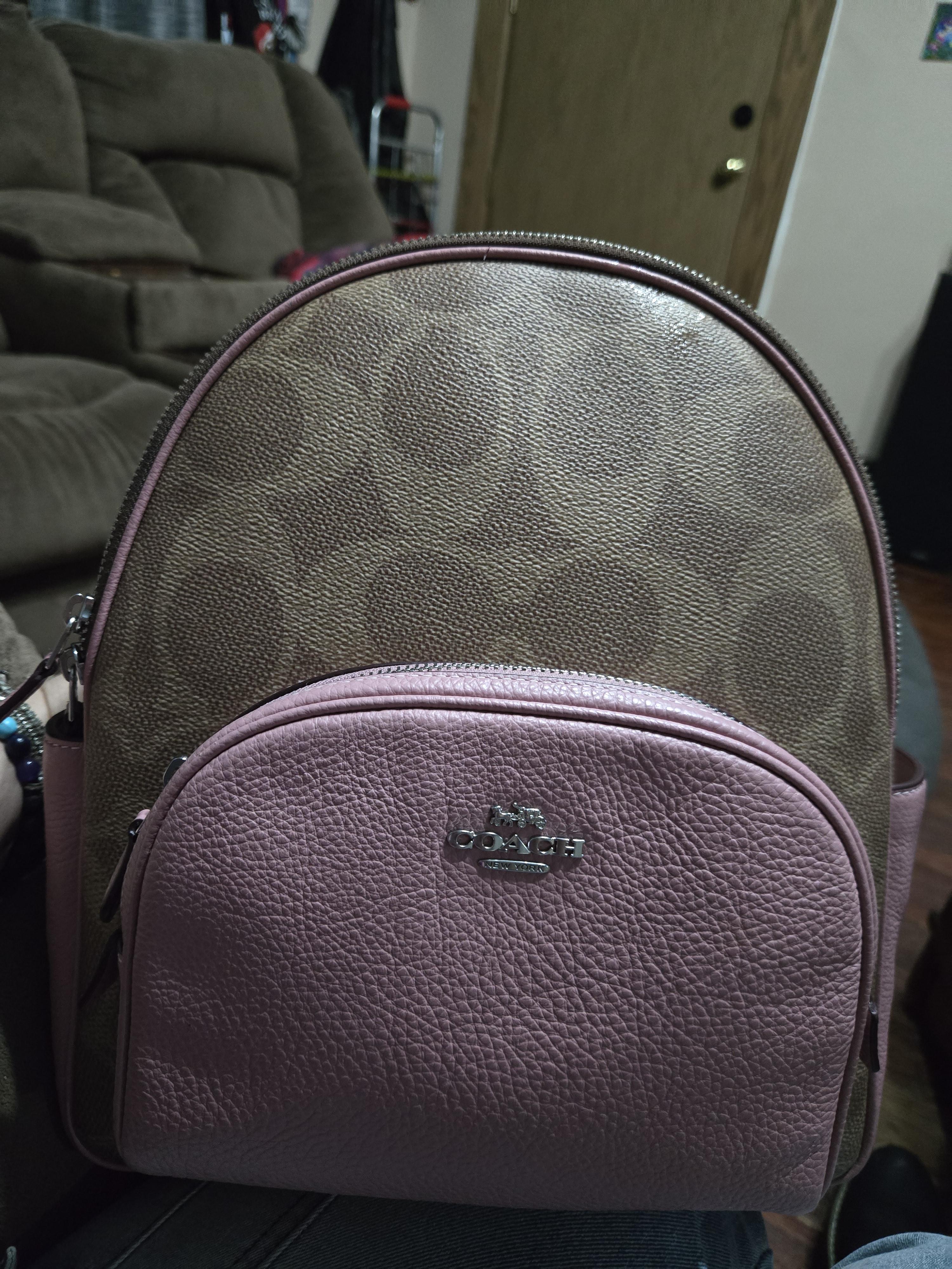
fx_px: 843
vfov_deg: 73.9
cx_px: 476
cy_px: 634
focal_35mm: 23
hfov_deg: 58.9
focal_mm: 5.4
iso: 1600
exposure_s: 1/50
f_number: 1.8
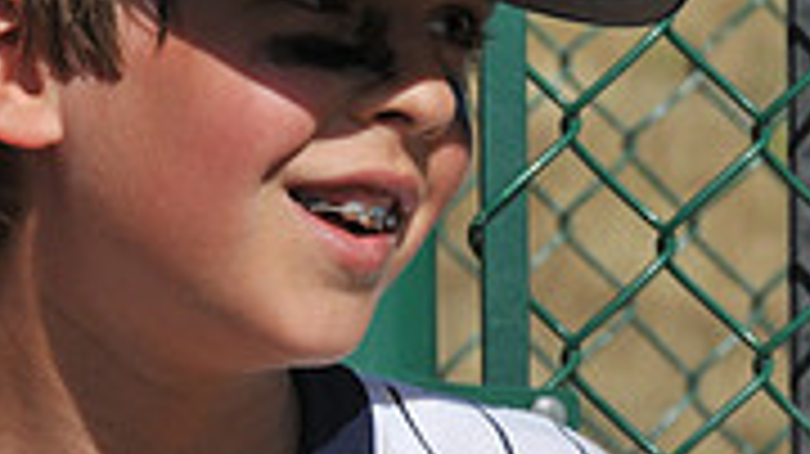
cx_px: 360
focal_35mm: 567
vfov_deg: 2.1
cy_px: 173
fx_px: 12171
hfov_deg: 3.8
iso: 200
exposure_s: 1/500
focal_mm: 112
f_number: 11
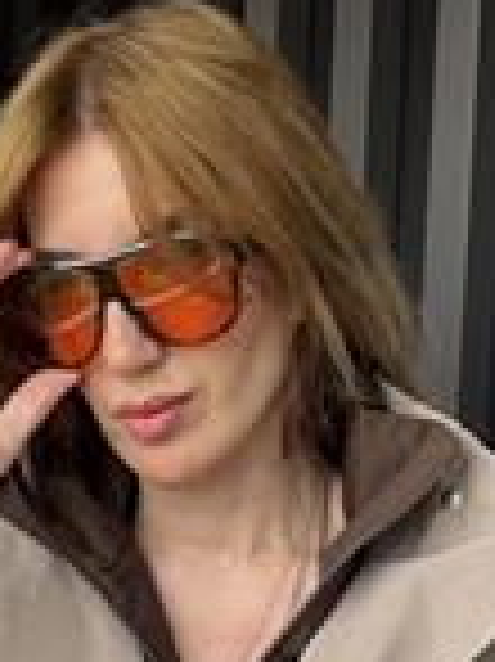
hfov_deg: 16.9
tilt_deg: -5.5
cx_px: 144
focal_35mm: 87
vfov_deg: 20.5
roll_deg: -1.9
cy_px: 867
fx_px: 1661
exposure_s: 1/121
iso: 80
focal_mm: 6.76
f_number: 1.78
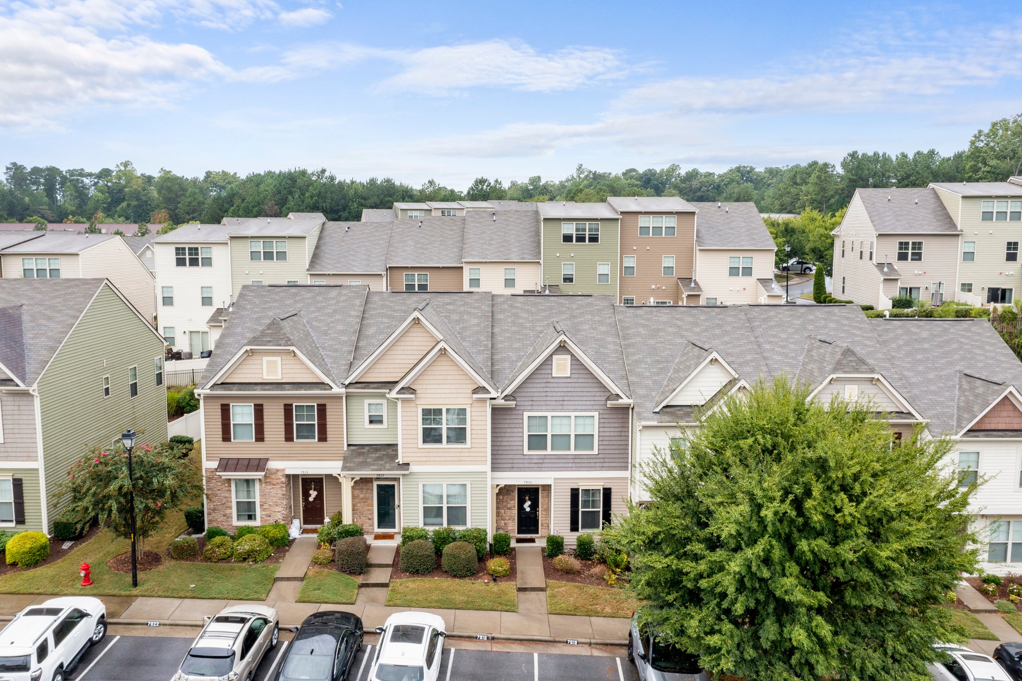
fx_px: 795
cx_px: 511
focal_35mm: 28
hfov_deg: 65.5
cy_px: 340
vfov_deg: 46.4
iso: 100
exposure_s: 1/100
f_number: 8
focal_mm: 10.26
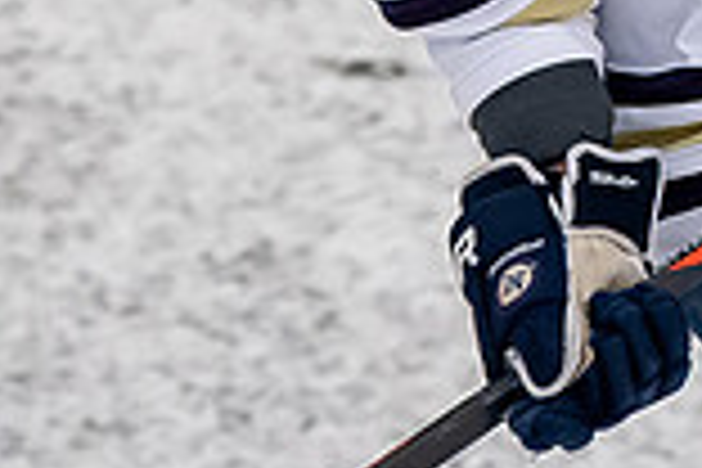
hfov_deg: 1.5
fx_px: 27064
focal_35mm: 1388
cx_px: 927
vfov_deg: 1.0
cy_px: -590
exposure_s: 1/800
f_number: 3.5
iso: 2500
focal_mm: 155
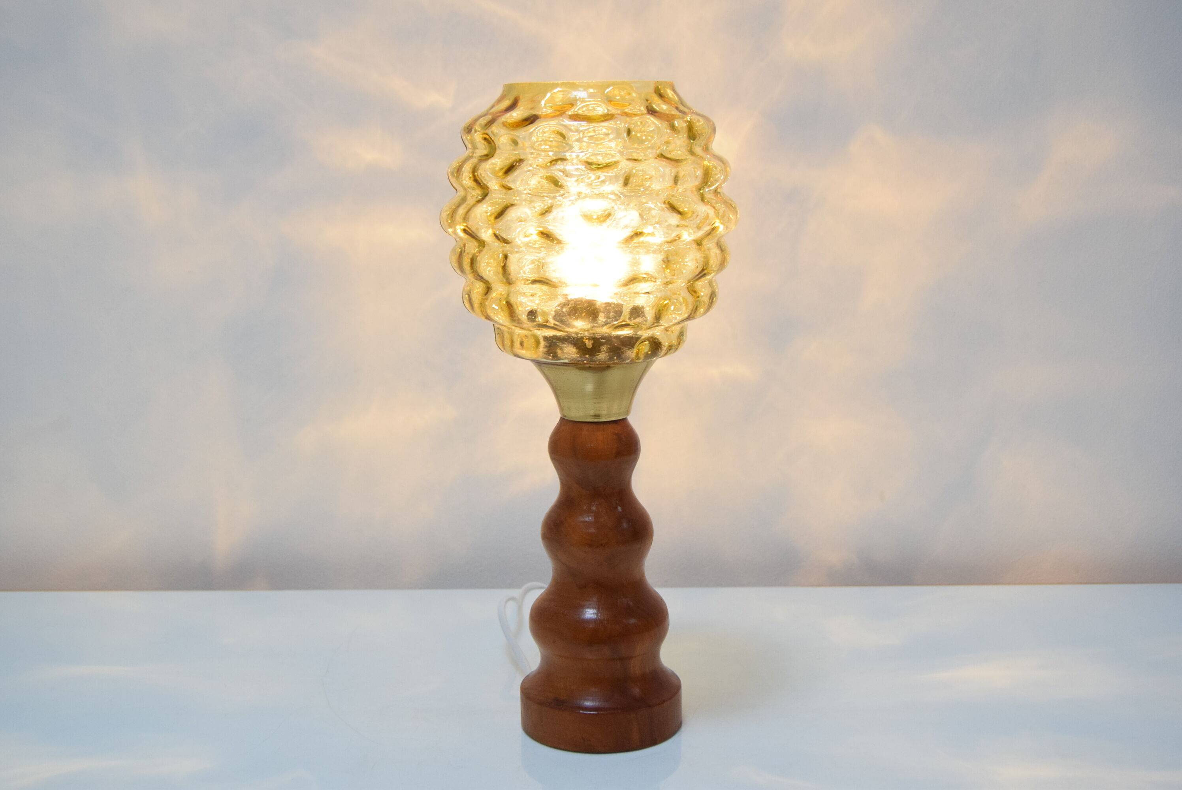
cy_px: 395
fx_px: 1380
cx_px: 591
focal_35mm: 42
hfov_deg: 46.4
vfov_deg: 31.9
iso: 1600
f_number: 5
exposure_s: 1/100
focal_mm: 28
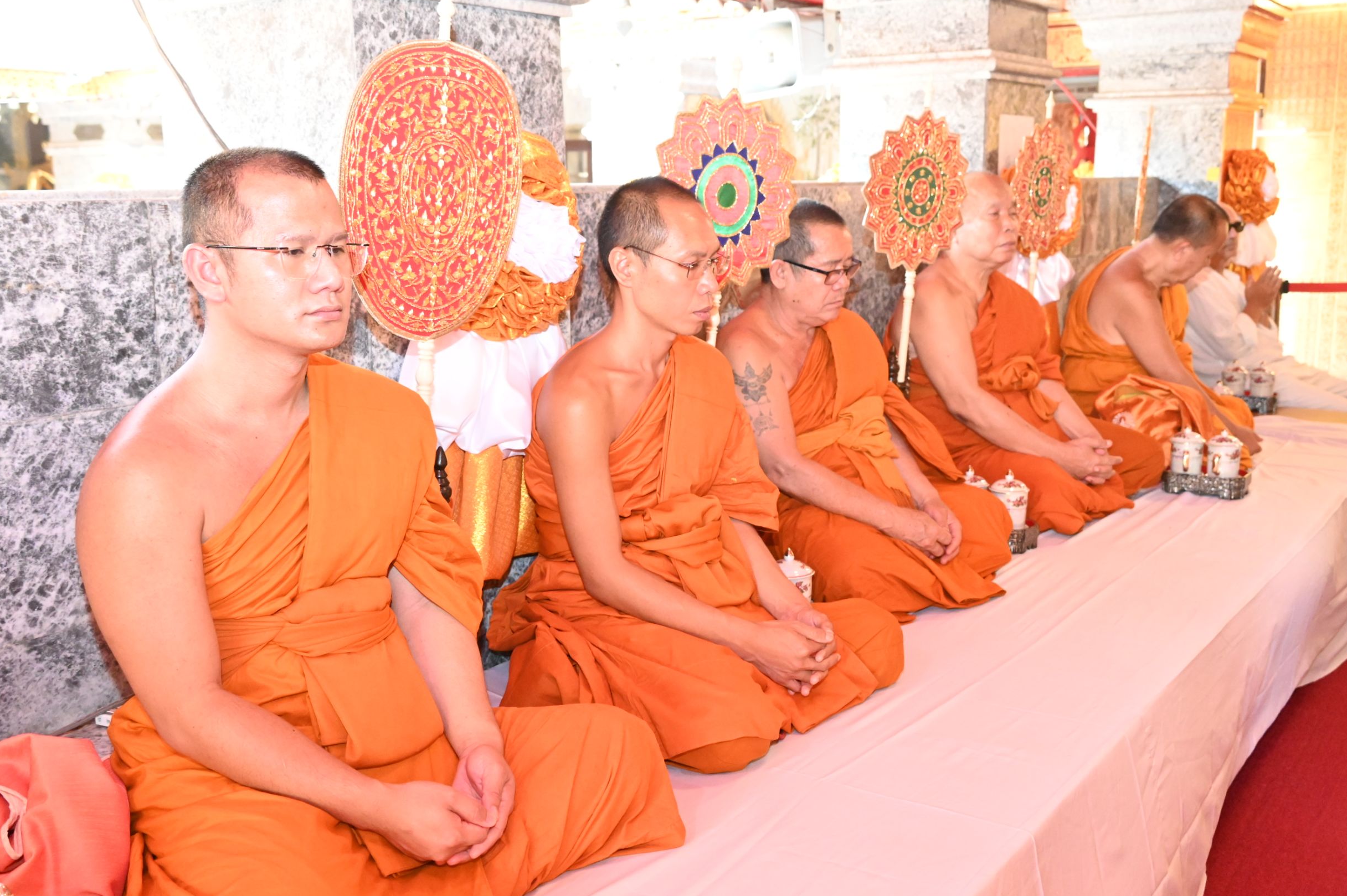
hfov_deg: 51.9
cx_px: 665
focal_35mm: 37
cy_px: 455
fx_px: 1384
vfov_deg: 35.9
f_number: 4
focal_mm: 24
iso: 4000
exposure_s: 1/160
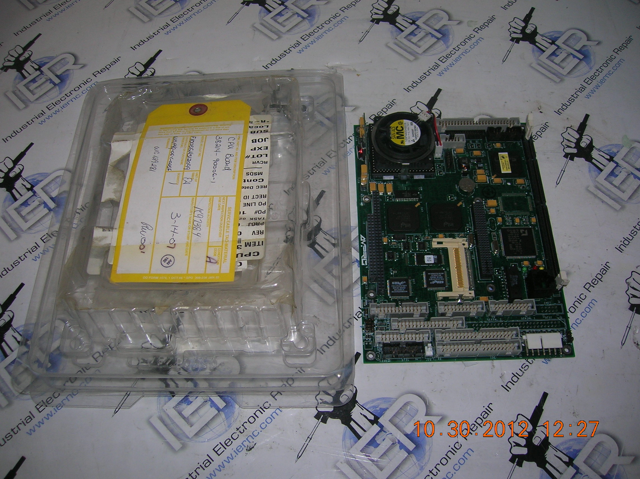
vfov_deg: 41.7
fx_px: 628
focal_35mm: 34
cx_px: 320
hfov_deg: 54.0
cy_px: 240
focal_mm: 5.7
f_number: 2.9
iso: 50
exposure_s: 1/60.1
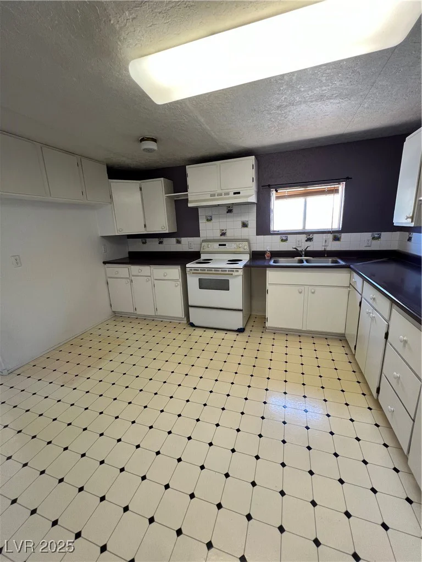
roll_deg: +2.2
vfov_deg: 106.2
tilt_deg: -13.5
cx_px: 211
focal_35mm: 13
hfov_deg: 89.9
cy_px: 281
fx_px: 211
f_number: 1.8
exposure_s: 1/60
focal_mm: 1.57
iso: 125
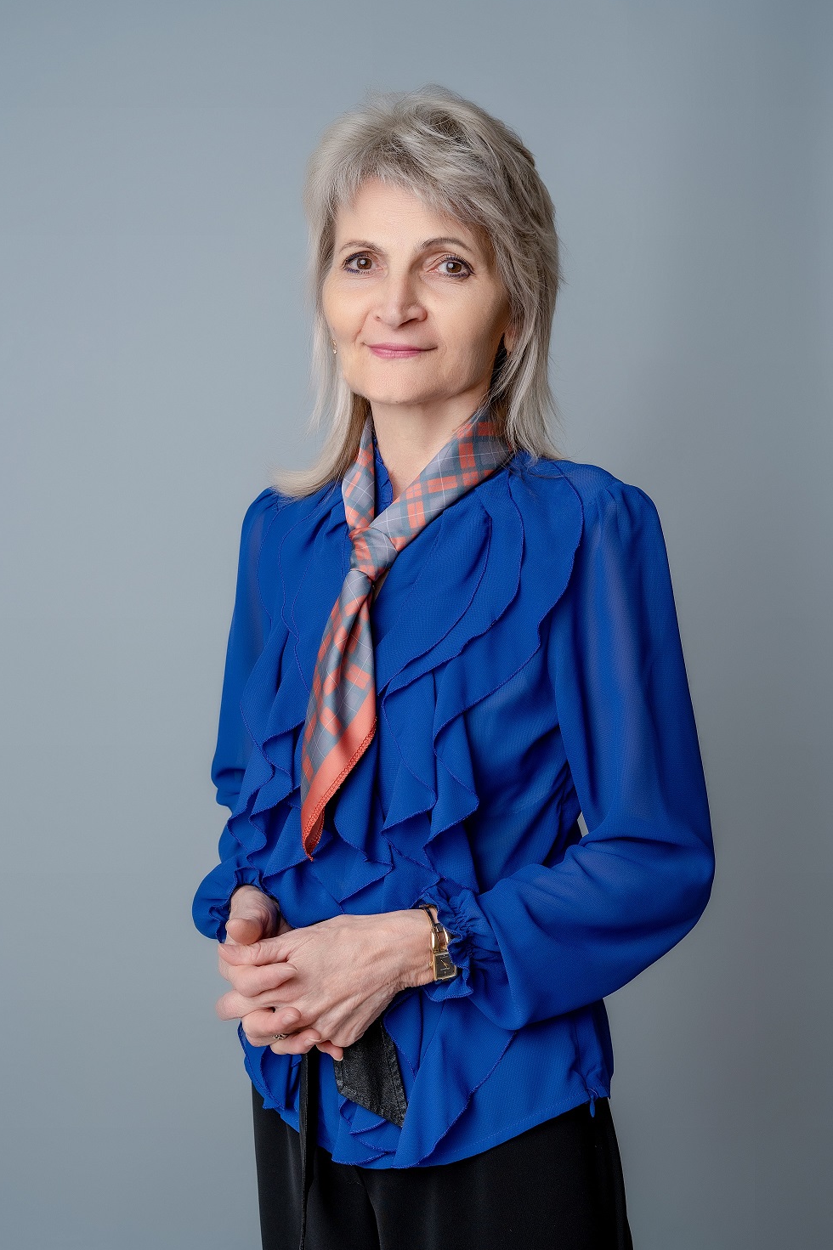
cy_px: 618
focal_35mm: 51
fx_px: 1771
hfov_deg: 26.5
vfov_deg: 38.9
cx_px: 415
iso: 100
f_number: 5.6
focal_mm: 50
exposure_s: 1/160
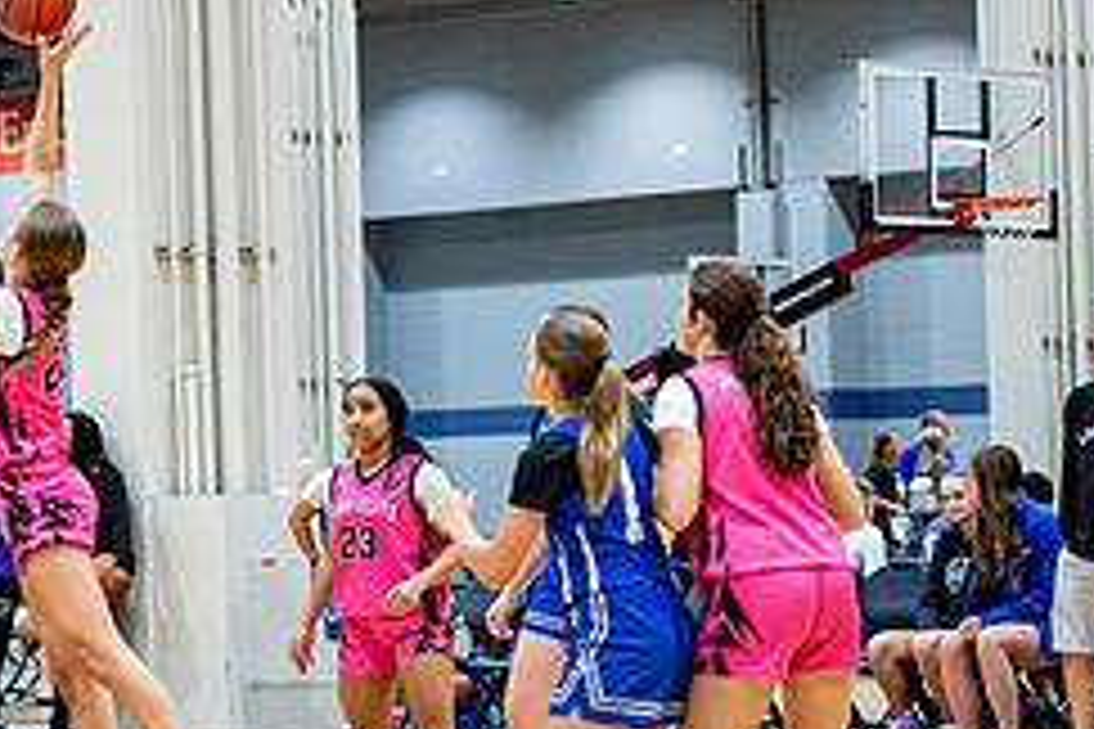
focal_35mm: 167
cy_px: 432
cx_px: -90
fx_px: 5075
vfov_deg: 8.2
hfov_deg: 12.1
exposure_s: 1/320
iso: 2000
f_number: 2.8
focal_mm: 70
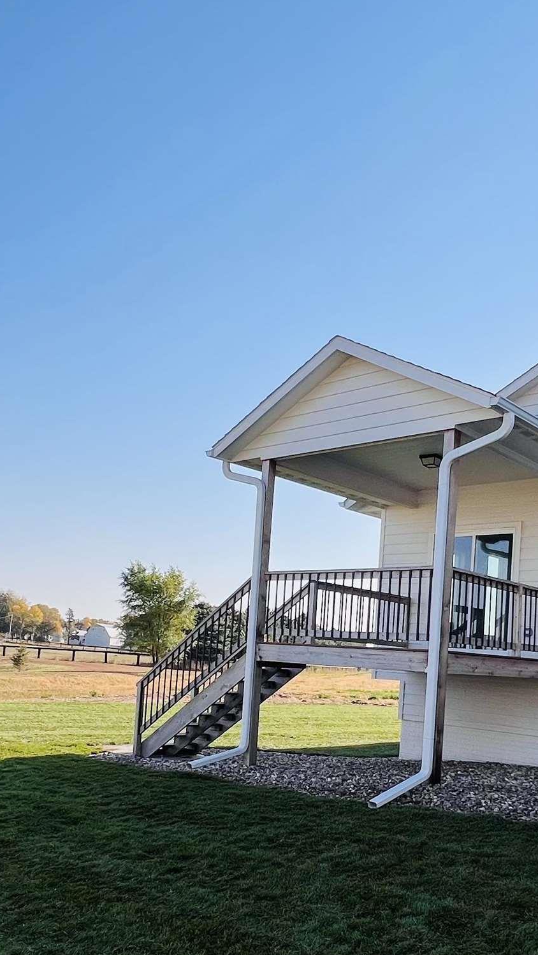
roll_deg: -3.4
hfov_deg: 40.0
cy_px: 628
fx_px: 735
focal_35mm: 29
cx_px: 331
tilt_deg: +1.8
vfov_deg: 64.5
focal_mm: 1.57
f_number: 1.8
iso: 32
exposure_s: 1/1277
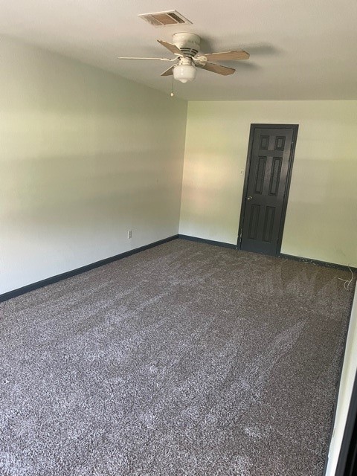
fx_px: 358
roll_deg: -3.4
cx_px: 178
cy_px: 238
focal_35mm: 26
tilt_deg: -13.7
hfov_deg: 53.1
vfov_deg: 67.3
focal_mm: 4.2
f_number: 1.6
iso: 400
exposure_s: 1/60
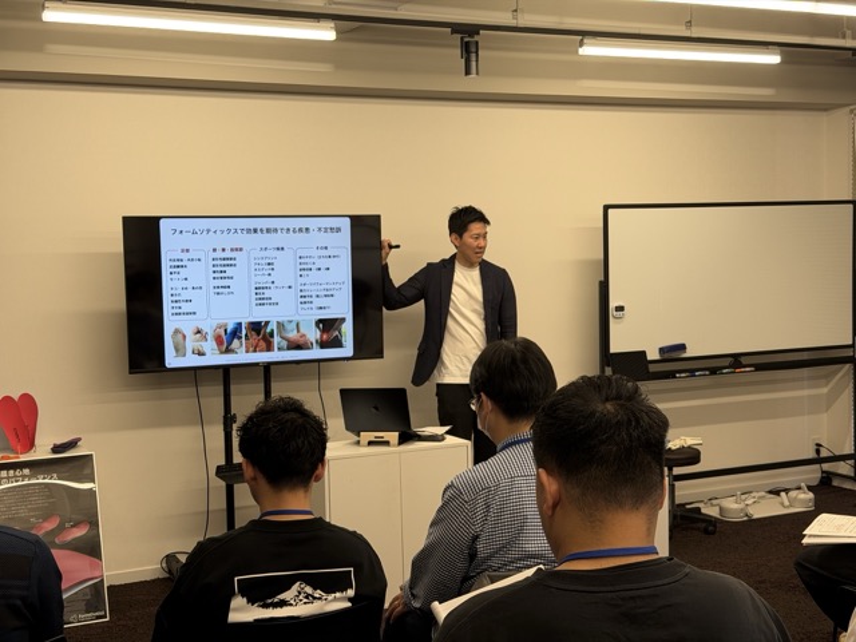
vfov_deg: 30.3
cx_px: 428
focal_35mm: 48
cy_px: 321
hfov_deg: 39.7
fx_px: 1187
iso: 50
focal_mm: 6.76
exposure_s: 1/122
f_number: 1.78
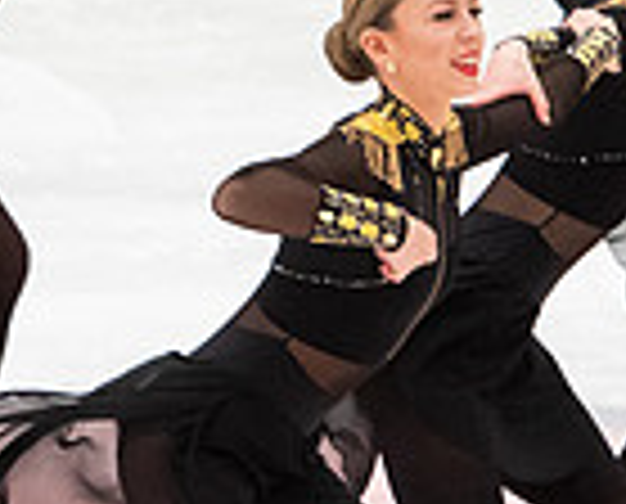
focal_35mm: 1025
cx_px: 243
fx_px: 19044
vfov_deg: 1.5
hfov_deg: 1.9
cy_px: 119
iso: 2800
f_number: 5.6
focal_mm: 175
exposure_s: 1/320
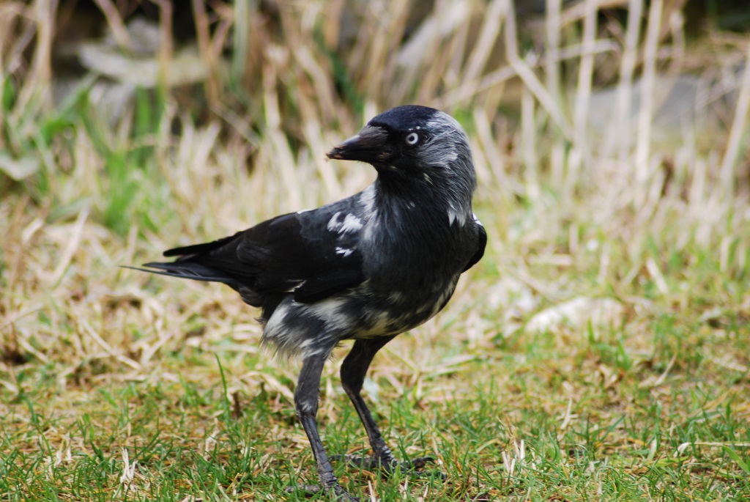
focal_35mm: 450
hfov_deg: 4.6
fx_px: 9384
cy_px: 251
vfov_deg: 3.1
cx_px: 375
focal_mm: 300
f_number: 5.6
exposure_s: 1/125
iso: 100
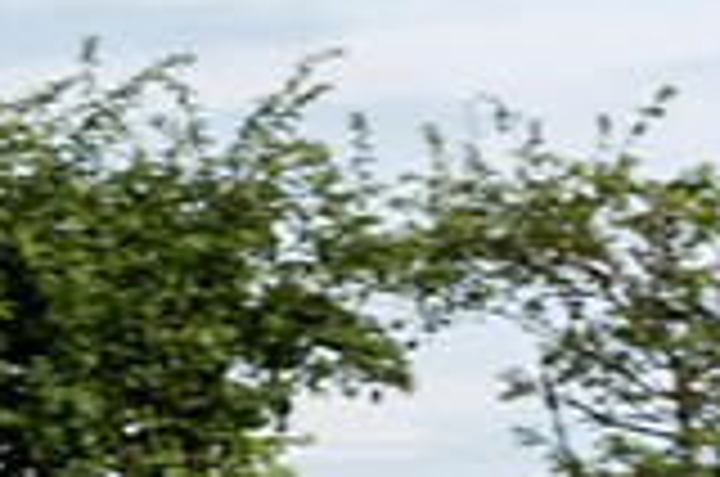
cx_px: -441
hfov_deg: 8.1
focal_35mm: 249
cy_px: 506
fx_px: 4970
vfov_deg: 5.5
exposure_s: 1/640
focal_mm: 67
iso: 125
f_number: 4
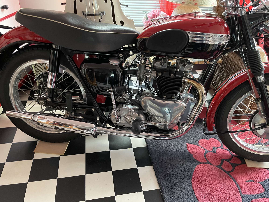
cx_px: 134
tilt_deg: -36.9
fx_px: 202
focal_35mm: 26
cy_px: 101
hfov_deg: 67.3
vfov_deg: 53.1
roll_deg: -4.7
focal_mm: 4.2
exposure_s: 1/52
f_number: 1.6
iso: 500
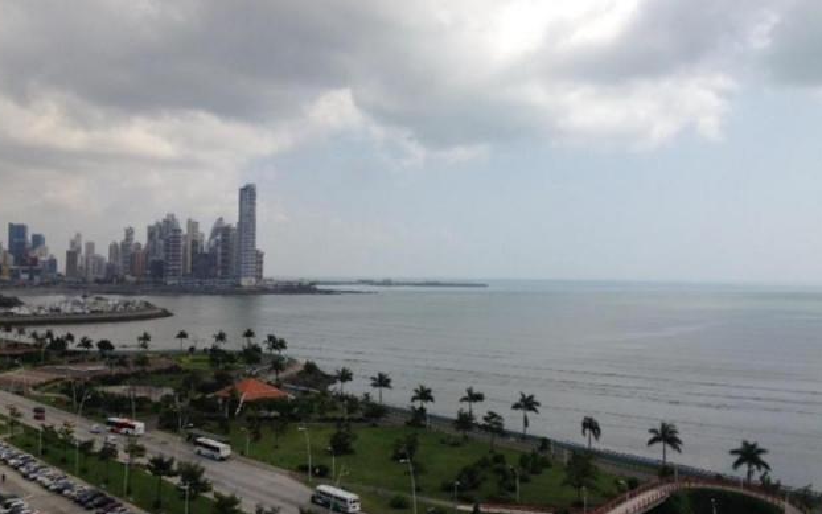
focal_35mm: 36
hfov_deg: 54.0
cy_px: 264
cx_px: 404
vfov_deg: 35.3
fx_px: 807
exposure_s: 1/2857
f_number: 2.4
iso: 50
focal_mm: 4.12
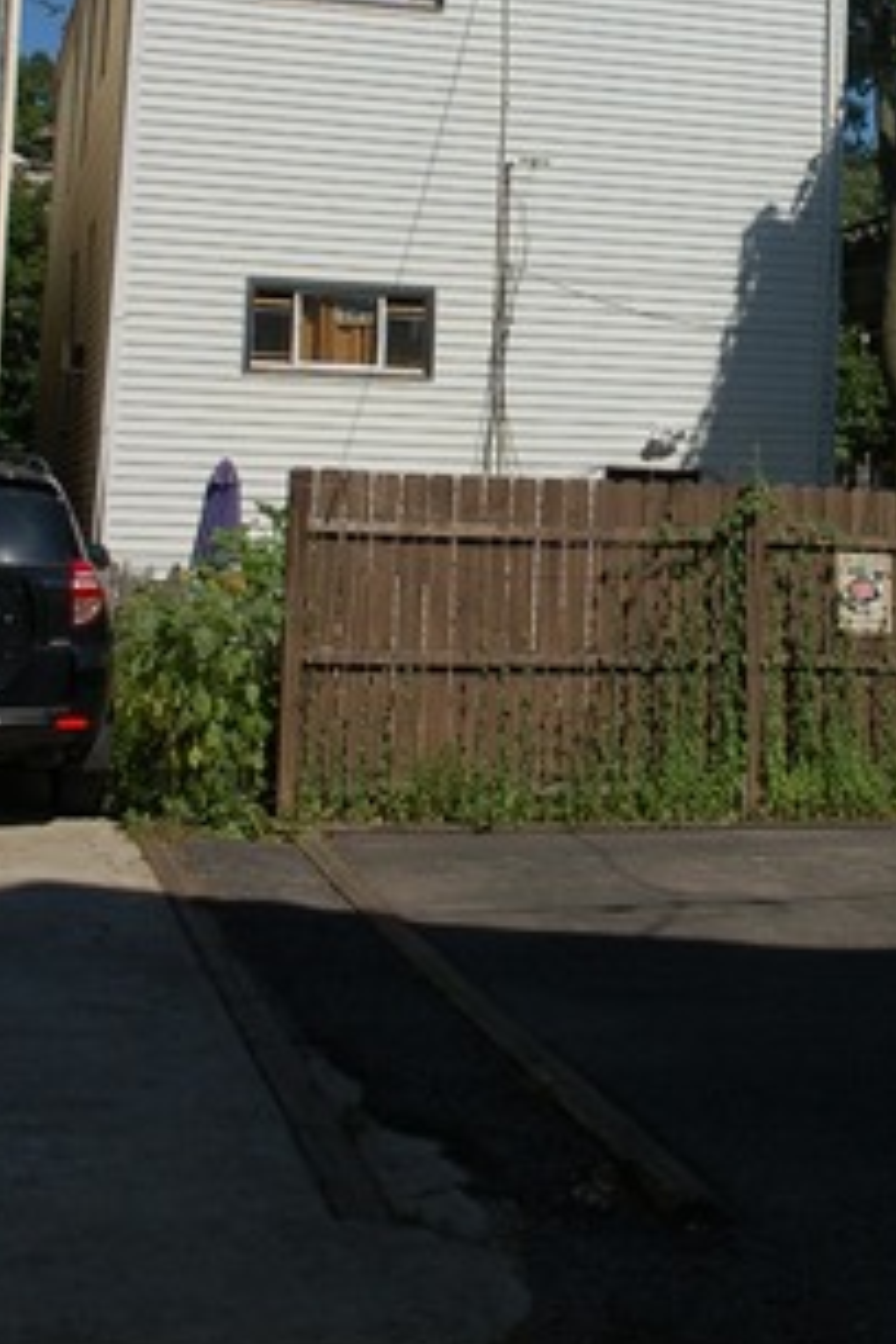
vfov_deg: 32.2
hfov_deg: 22.1
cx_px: 668
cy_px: 316
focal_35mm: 61
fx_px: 2277
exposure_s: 1/500
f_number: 10
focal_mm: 26
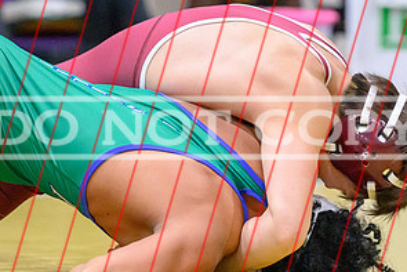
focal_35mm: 394
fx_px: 4456
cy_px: 183
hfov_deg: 5.2
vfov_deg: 3.5
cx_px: 273
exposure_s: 1/800
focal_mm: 150
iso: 6400
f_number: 2.8
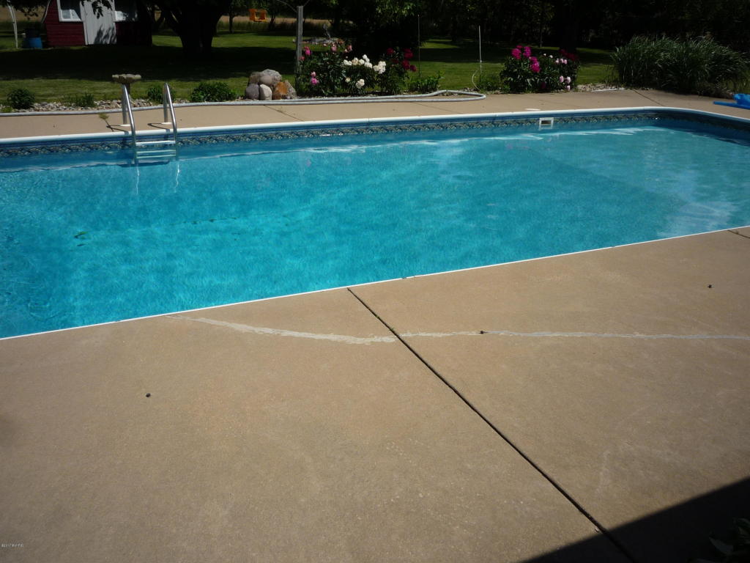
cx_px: 375
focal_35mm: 32
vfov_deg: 44.2
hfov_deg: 56.8
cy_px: 282
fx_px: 693
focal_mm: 5.2
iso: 100
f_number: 5.6
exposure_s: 1/800
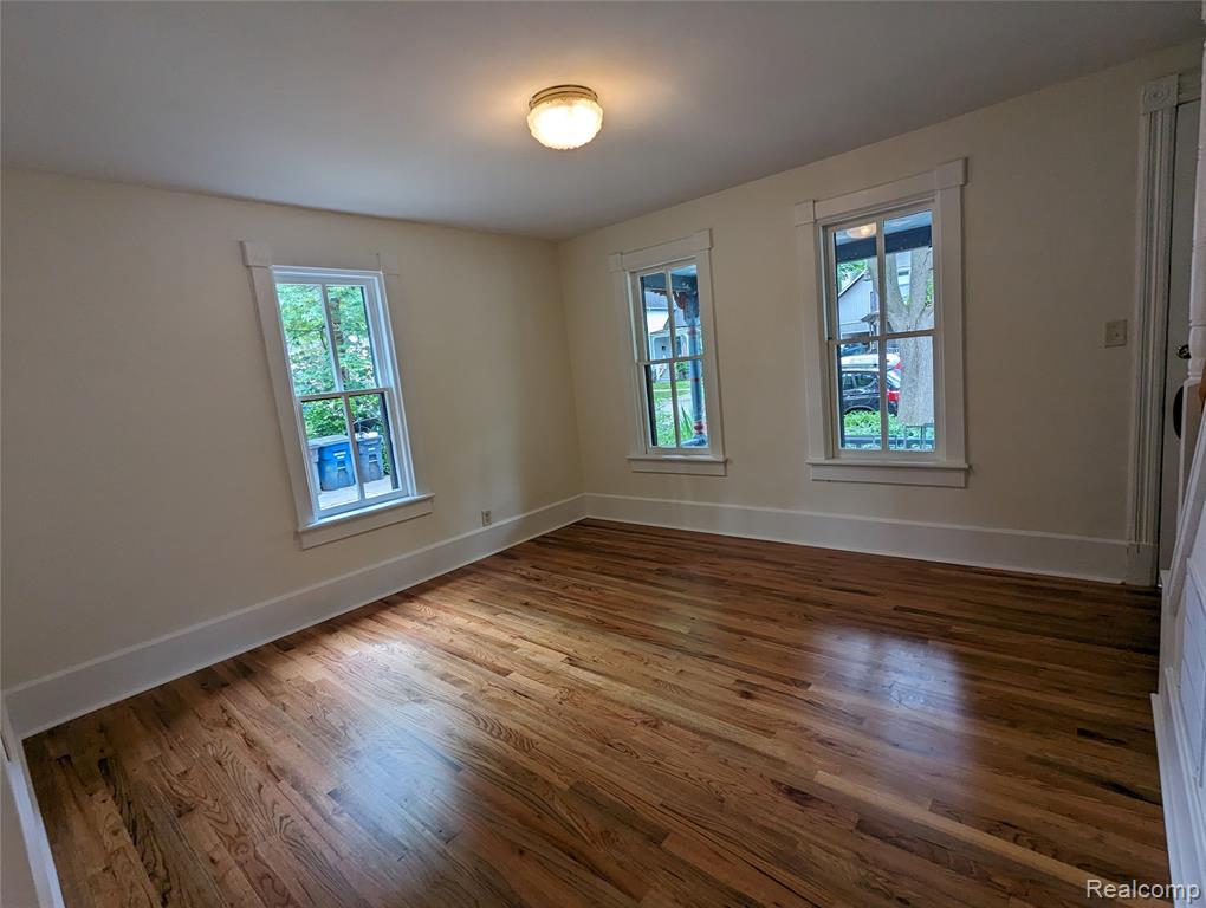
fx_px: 558
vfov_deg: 78.2
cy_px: 454
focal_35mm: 16
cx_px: 603
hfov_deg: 94.4
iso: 91
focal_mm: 2.35
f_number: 2.2
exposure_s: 1/120
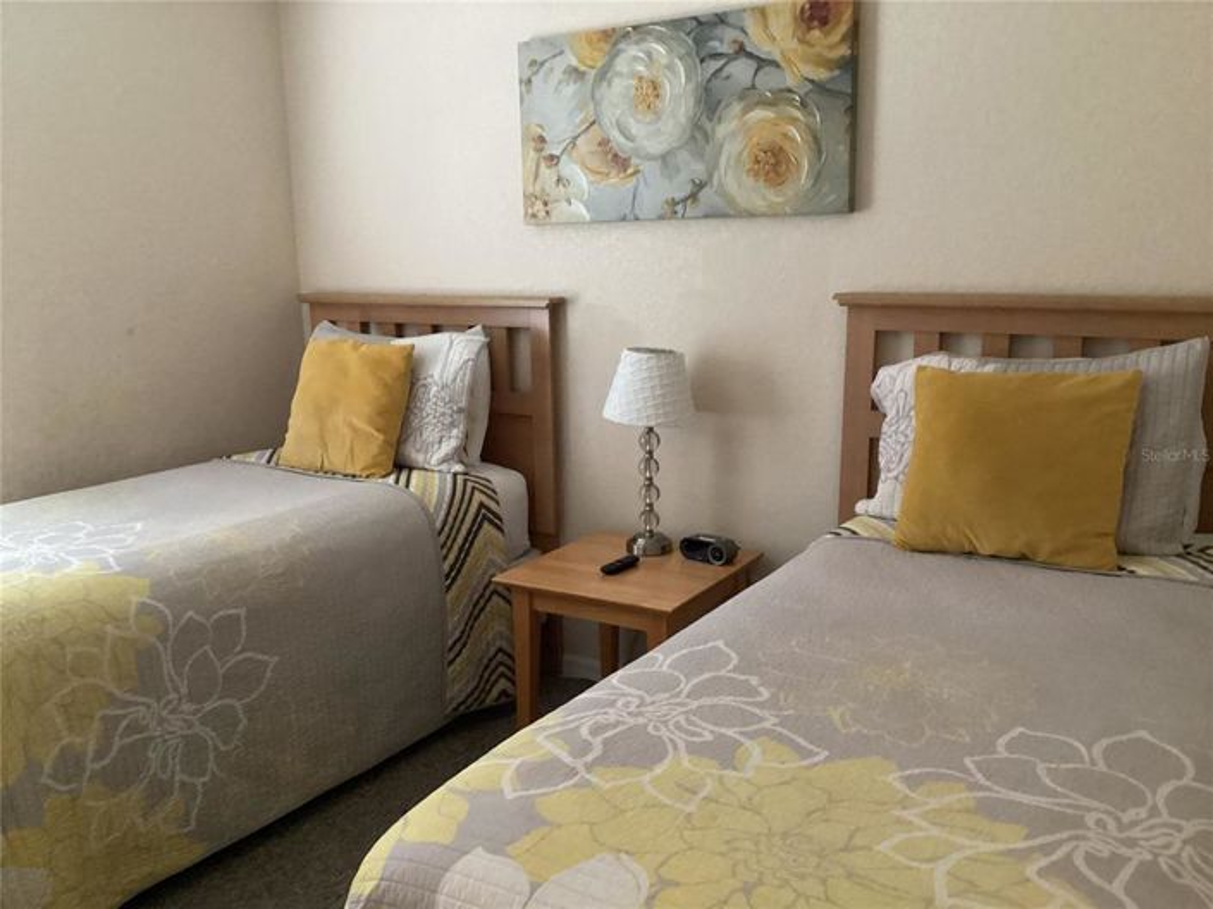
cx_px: 606
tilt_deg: -10.7
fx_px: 1086
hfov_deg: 58.4
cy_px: 454
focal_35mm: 31
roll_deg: +1.8
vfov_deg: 45.4
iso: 640
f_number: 2.4
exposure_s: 1/24
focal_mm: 3.3
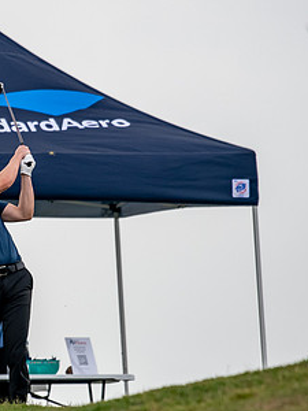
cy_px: 232
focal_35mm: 1089
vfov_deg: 1.8
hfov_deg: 1.4
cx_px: 1
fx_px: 12919
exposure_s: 1/2000
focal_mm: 390
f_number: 5.6
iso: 400
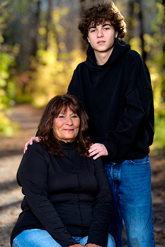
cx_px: 82
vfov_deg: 18.1
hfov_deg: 12.1
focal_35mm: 113
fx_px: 777
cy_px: 124
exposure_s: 1/160
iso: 640
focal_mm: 113
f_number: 3.2
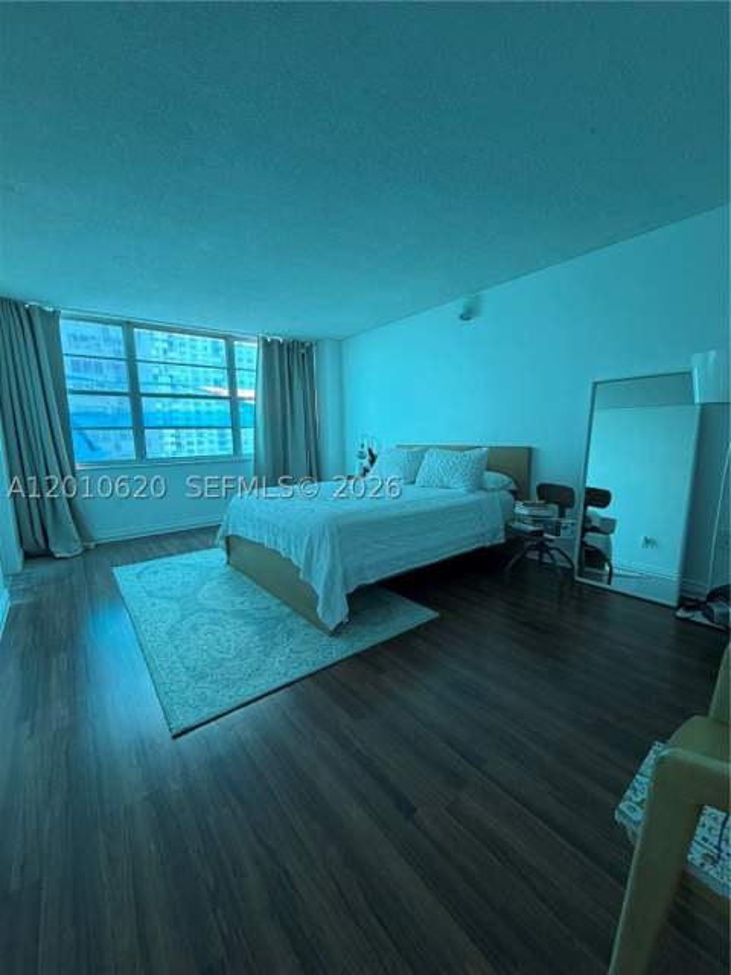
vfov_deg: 102.1
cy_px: 488
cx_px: 366
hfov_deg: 85.7
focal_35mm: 14
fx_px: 394
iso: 200
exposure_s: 1/121
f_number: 2.2
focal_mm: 2.22
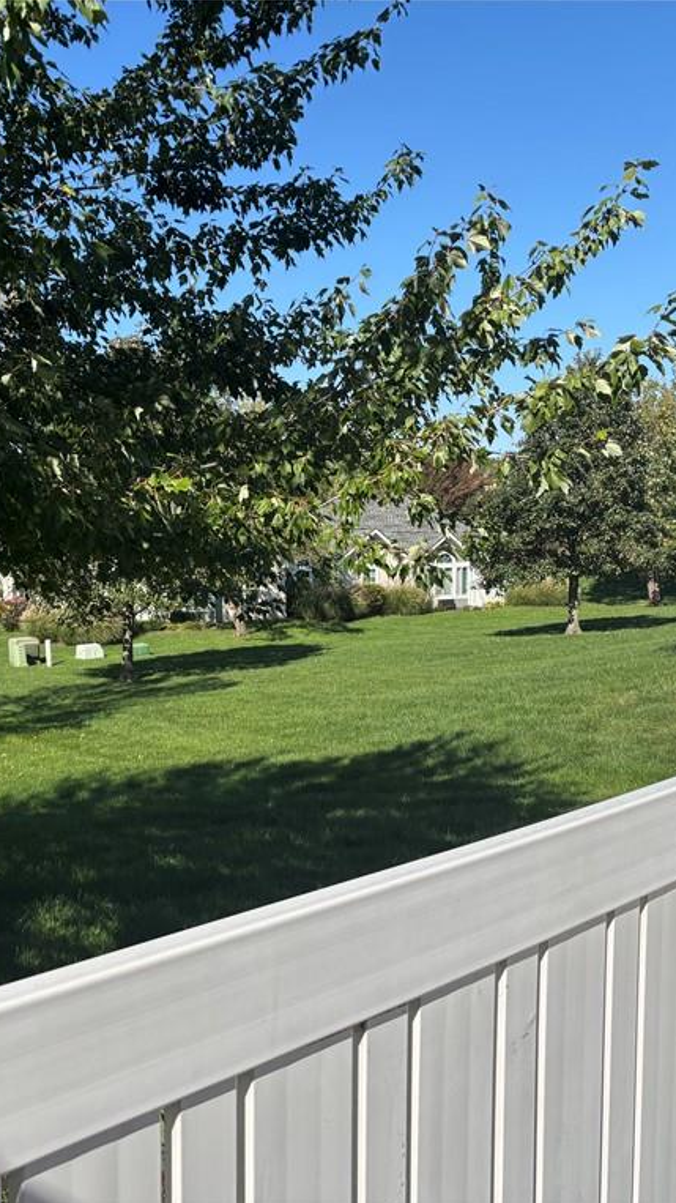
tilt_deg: -4.8
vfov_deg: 52.8
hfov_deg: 30.7
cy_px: 604
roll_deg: +0.0
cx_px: 183
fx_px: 1211
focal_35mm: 38
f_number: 1.6
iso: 50
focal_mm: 5.96
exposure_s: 1/3534
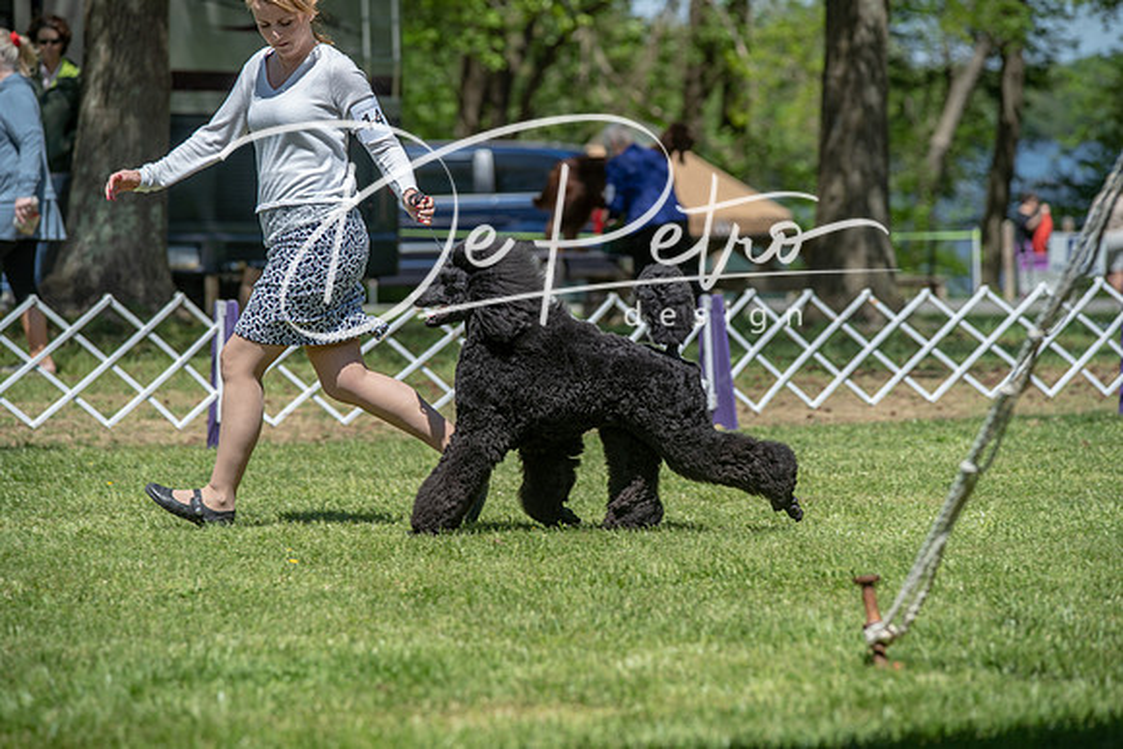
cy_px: 374
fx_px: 4680
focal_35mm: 150
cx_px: 562
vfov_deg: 9.2
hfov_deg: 13.7
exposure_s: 1/500
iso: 100
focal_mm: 150
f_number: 5
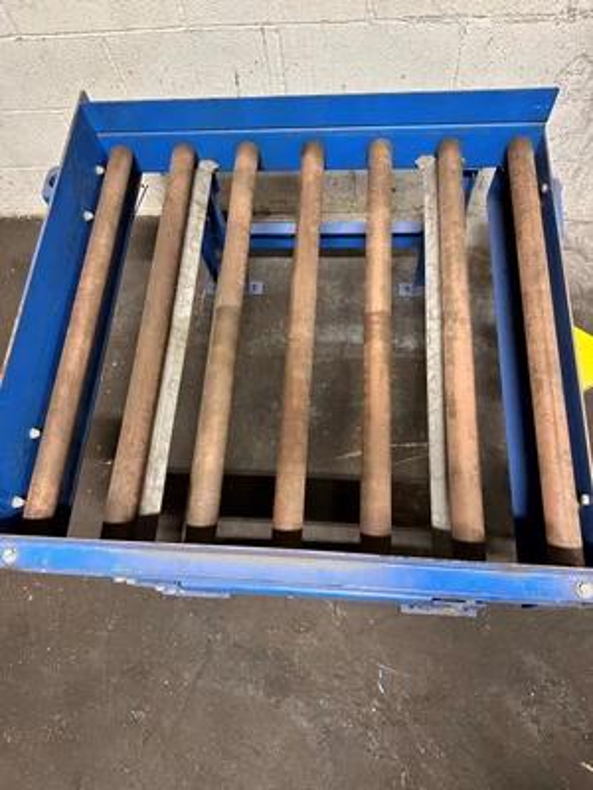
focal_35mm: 24
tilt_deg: -69.5
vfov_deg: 71.6
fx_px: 548
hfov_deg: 56.8
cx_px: 296
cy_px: 395
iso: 400
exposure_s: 1/60
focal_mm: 6.86
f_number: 1.78
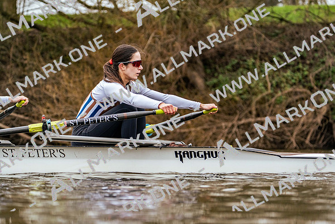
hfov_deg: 10.3
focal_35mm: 200
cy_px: 112
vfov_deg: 6.9
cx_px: 168
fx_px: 1861
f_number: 6.3
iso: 2500
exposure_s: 1/2000
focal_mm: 200
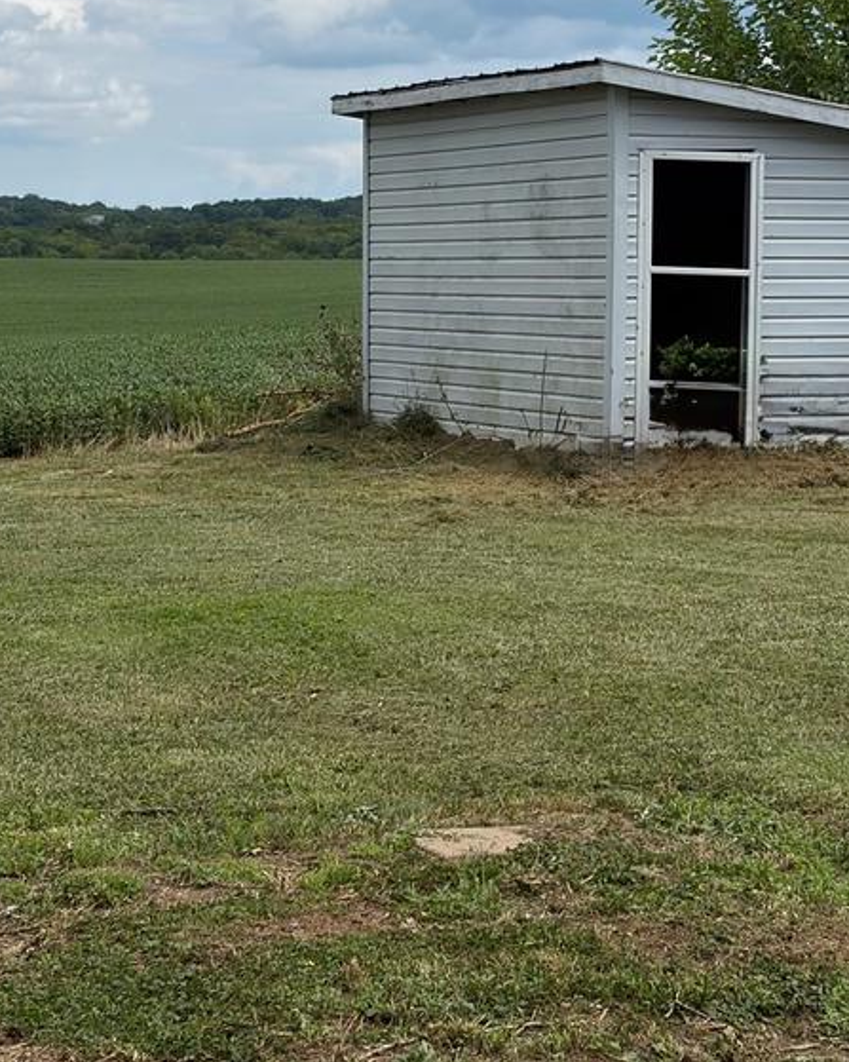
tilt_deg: +0.1
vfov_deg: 19.5
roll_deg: +0.8
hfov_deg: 15.7
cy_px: 296
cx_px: 539
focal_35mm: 98
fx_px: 3079
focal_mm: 5.96
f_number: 1.6
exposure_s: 1/4975
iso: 32
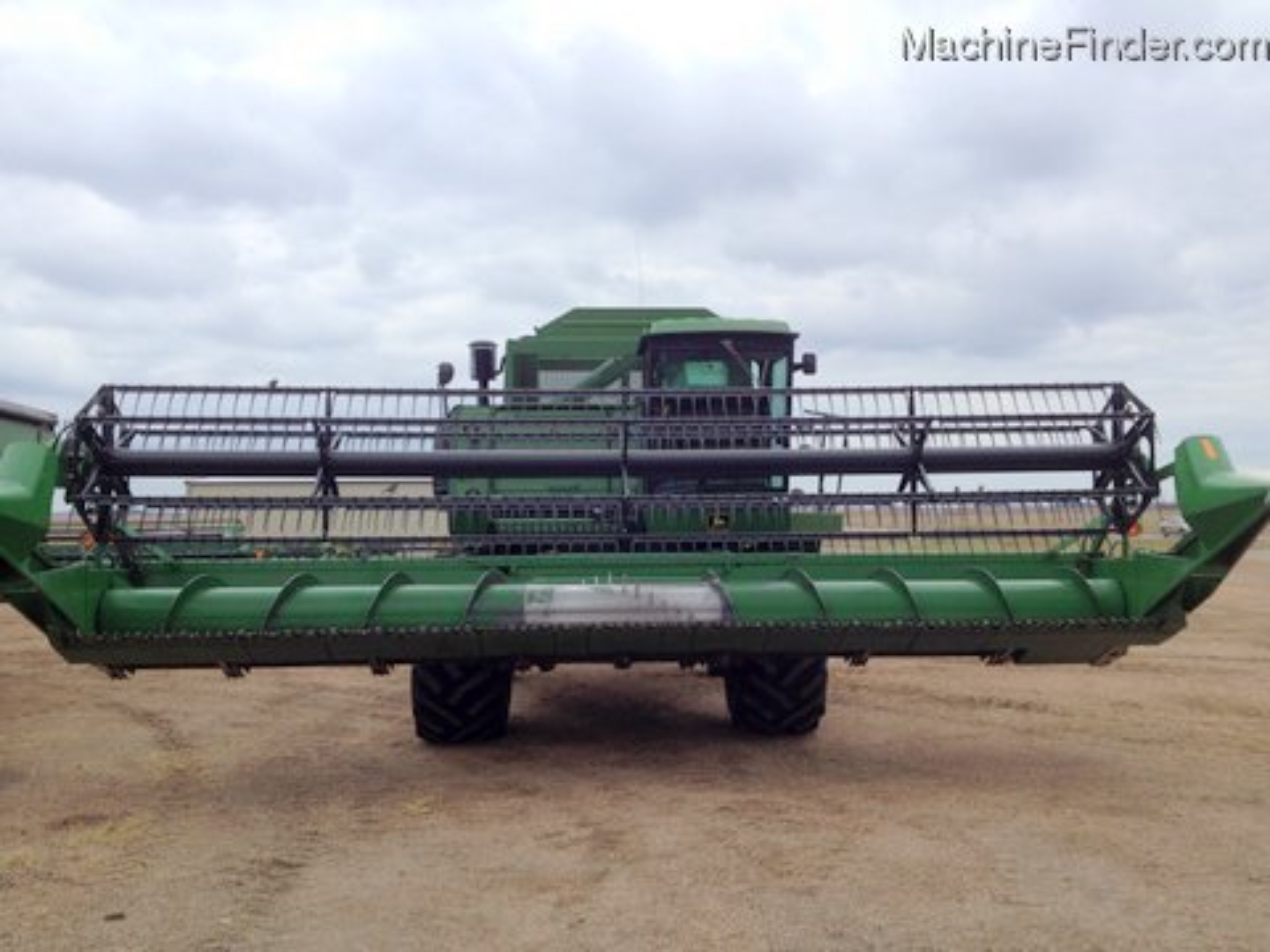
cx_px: 635
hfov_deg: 52.6
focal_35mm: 35
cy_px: 476
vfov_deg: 40.7
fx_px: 1284
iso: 64
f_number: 2.4
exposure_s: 1/488
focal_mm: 4.28
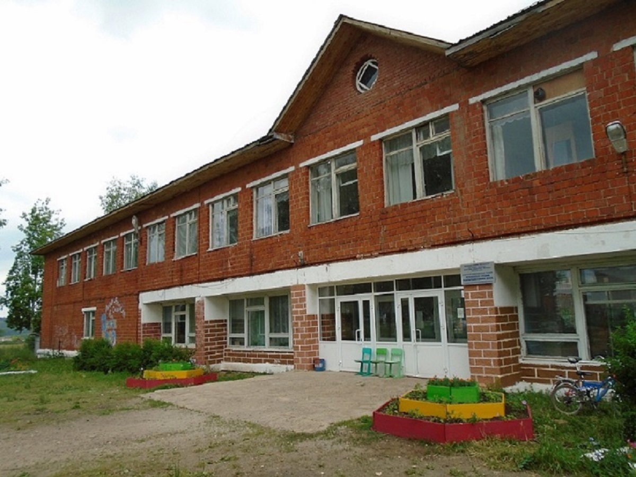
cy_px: 238
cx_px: 318
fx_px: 478
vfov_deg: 53.1
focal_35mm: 26
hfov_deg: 67.3
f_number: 3.2
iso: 100
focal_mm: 4.6
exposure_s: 1/400
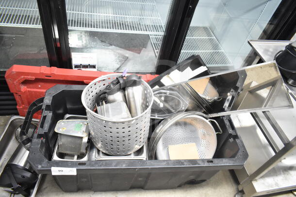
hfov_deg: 67.4
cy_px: 98
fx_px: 222
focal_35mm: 27
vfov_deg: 48.0
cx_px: 148
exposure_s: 1/50
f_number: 3.5
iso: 1600
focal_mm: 18
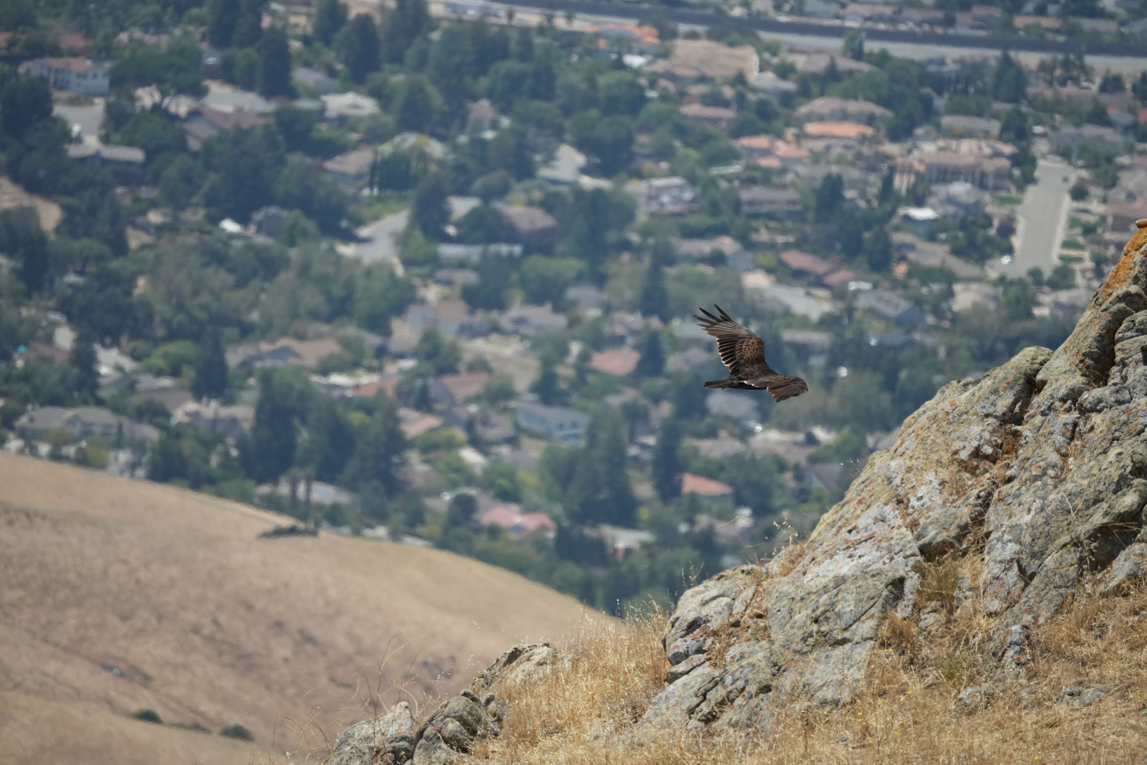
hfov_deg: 5.2
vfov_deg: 3.4
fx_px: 12743
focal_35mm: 400
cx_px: 574
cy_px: 382
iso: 800
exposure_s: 1/2500
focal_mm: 400
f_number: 6.3
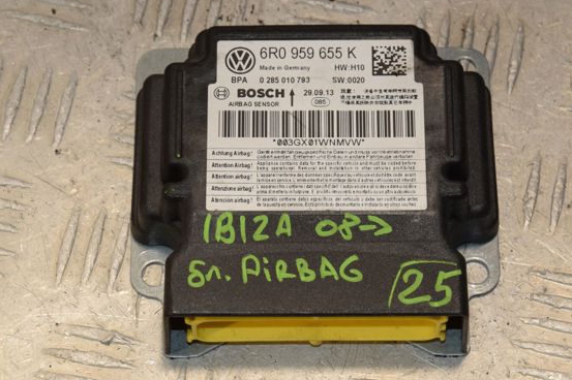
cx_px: 297
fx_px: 2343
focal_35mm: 148
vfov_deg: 9.3
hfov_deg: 13.9
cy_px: 188
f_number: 9
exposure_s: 1/200
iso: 800
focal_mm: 85
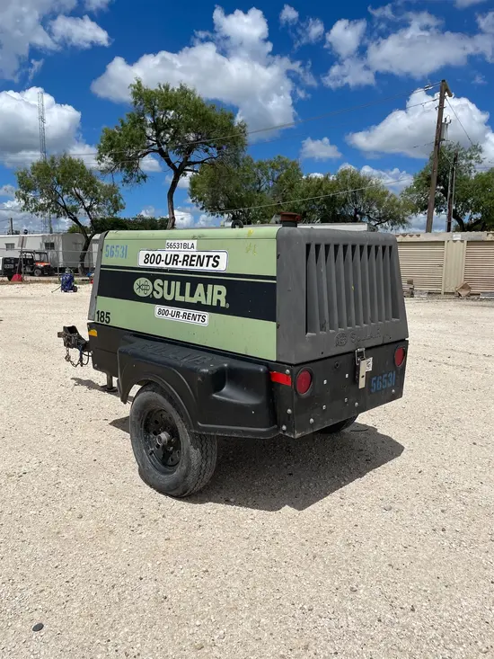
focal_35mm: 26
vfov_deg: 67.3
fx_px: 495
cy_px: 330
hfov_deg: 53.1
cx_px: 247
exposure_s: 1/8403
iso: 32
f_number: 1.6
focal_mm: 4.2
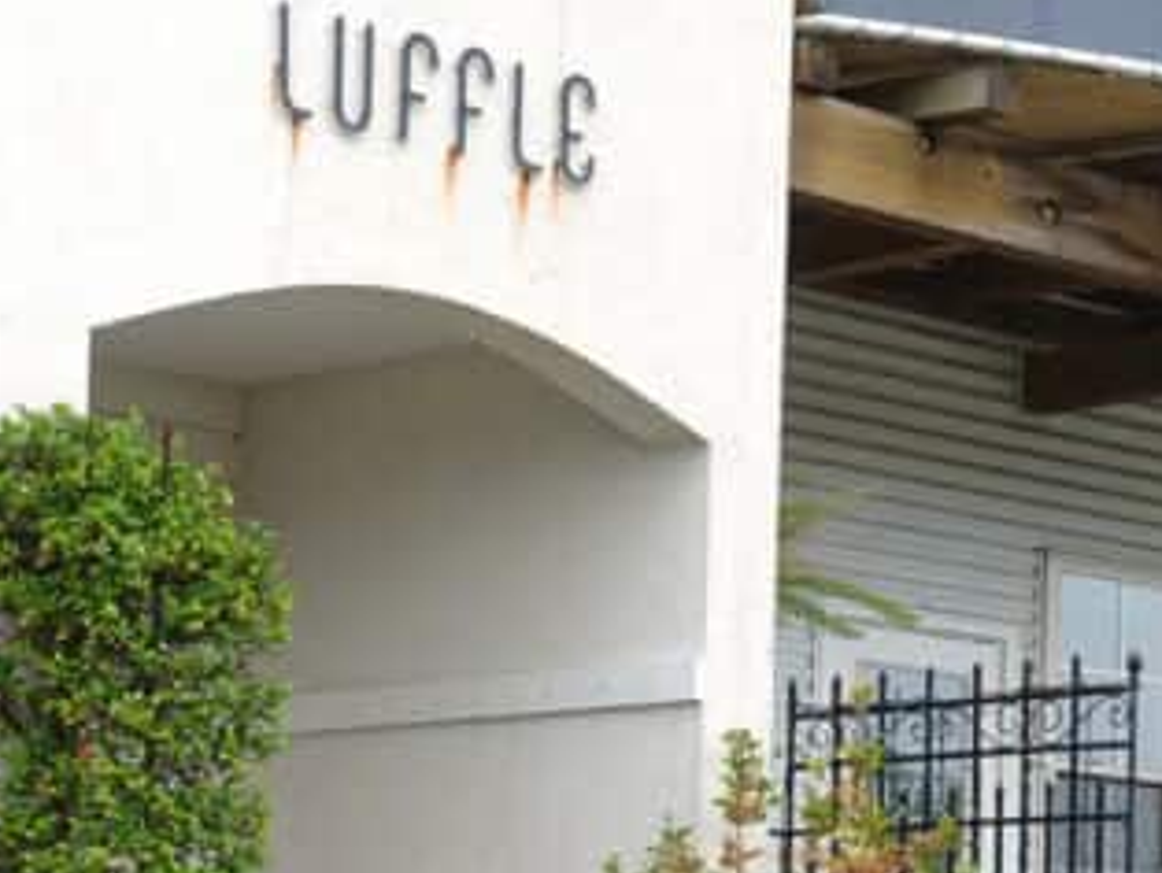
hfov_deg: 16.9
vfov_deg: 12.3
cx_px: 825
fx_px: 3897
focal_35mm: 116
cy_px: 1193
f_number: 4.5
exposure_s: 1/25
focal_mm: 14.3
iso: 80
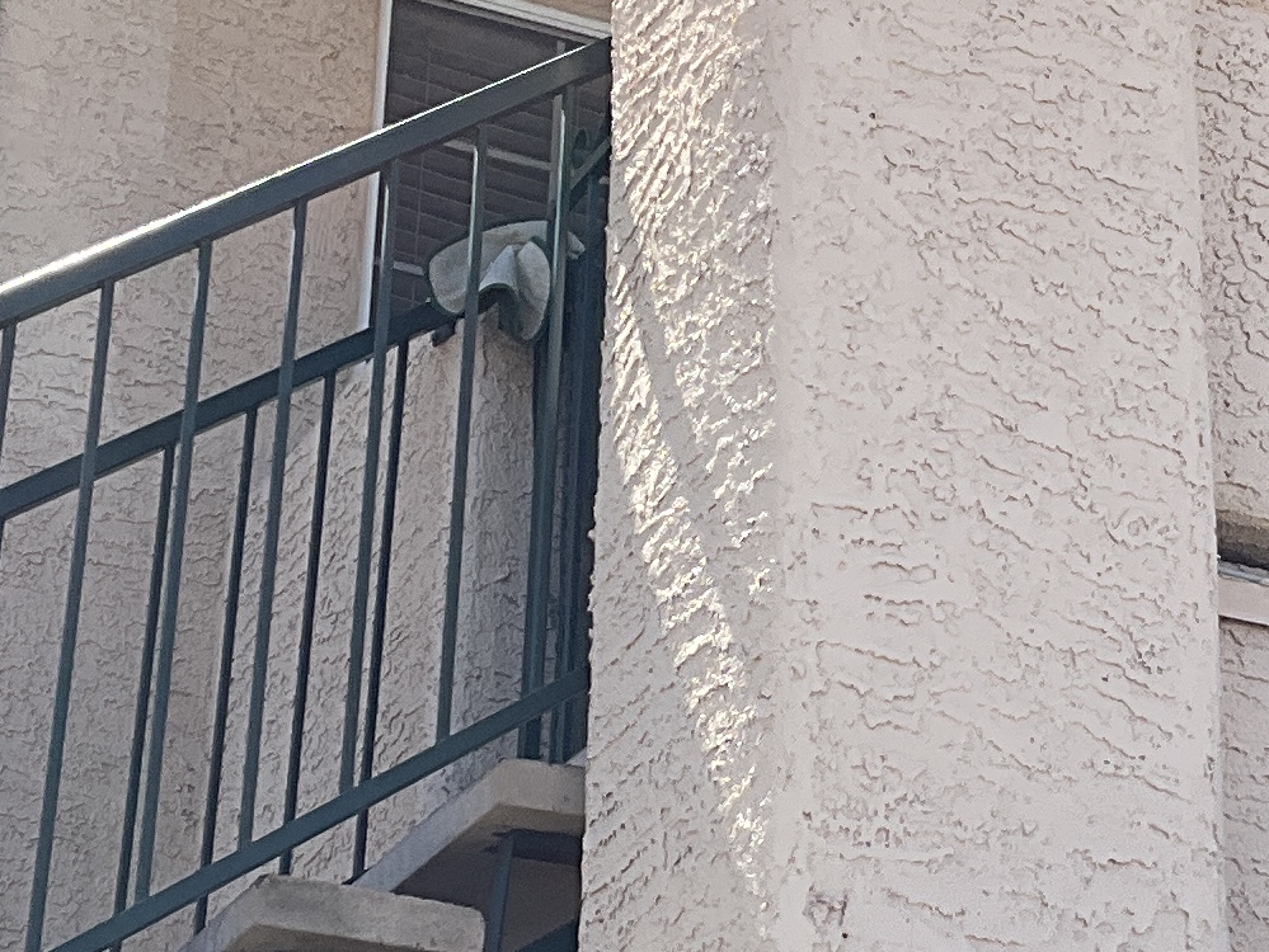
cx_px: 986
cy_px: 272
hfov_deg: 16.7
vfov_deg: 12.6
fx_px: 4291
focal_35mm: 117
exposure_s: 1/1144
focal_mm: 3
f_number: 1.8
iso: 25
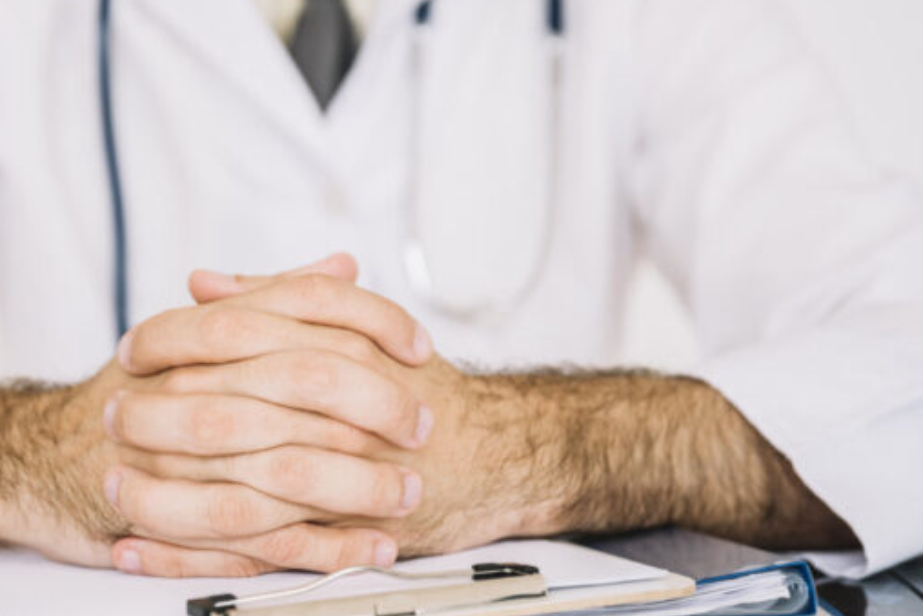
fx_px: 2718
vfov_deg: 12.9
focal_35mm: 106
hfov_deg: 19.2
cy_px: 268
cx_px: 282
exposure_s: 1/500
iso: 400
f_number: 2.8
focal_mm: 70
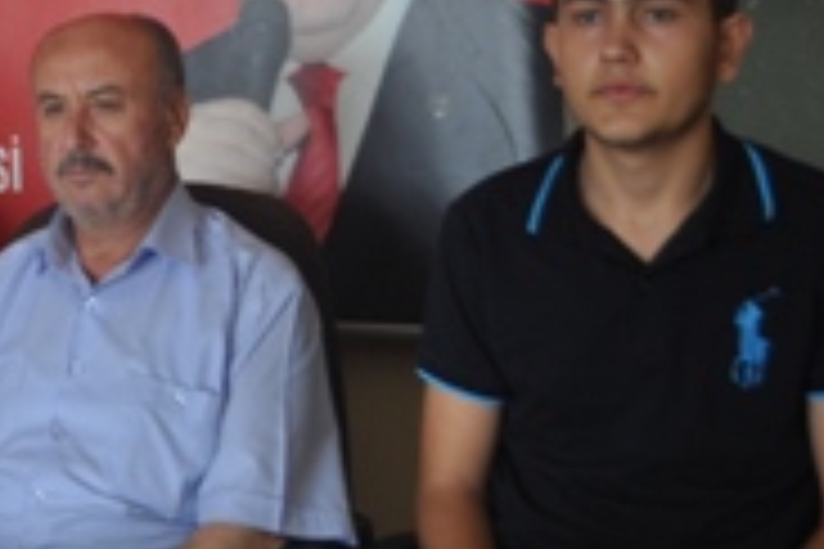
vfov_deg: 15.5
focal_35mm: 88
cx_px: -167
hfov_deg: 21.5
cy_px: 162
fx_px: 2014
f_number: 4
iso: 500
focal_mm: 24
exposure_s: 1/60
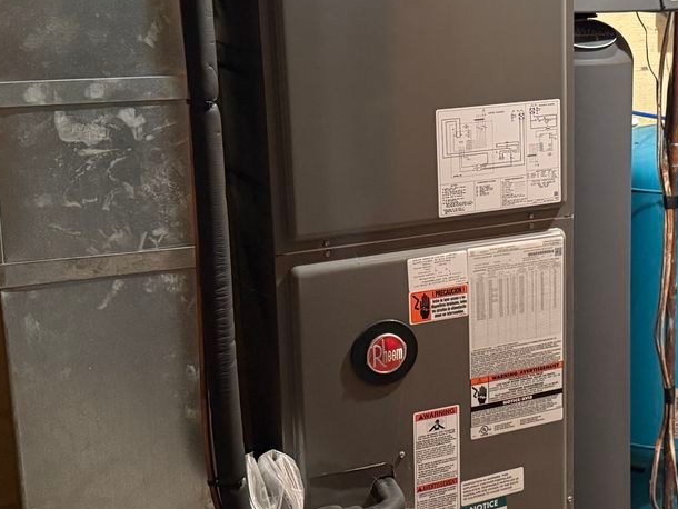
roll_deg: +0.6
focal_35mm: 59
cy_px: 171
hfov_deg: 31.8
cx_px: 540
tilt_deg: -12.5
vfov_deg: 24.7
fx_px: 1156
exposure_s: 1/40
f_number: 1.78
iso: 800
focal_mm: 6.76
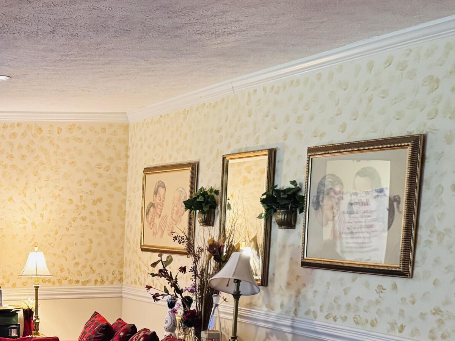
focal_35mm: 60
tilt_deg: -10.8
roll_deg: +0.1
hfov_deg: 29.0
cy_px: 346
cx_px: -52
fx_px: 789
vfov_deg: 23.3
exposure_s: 1/60
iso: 640
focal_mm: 6.76
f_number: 1.78
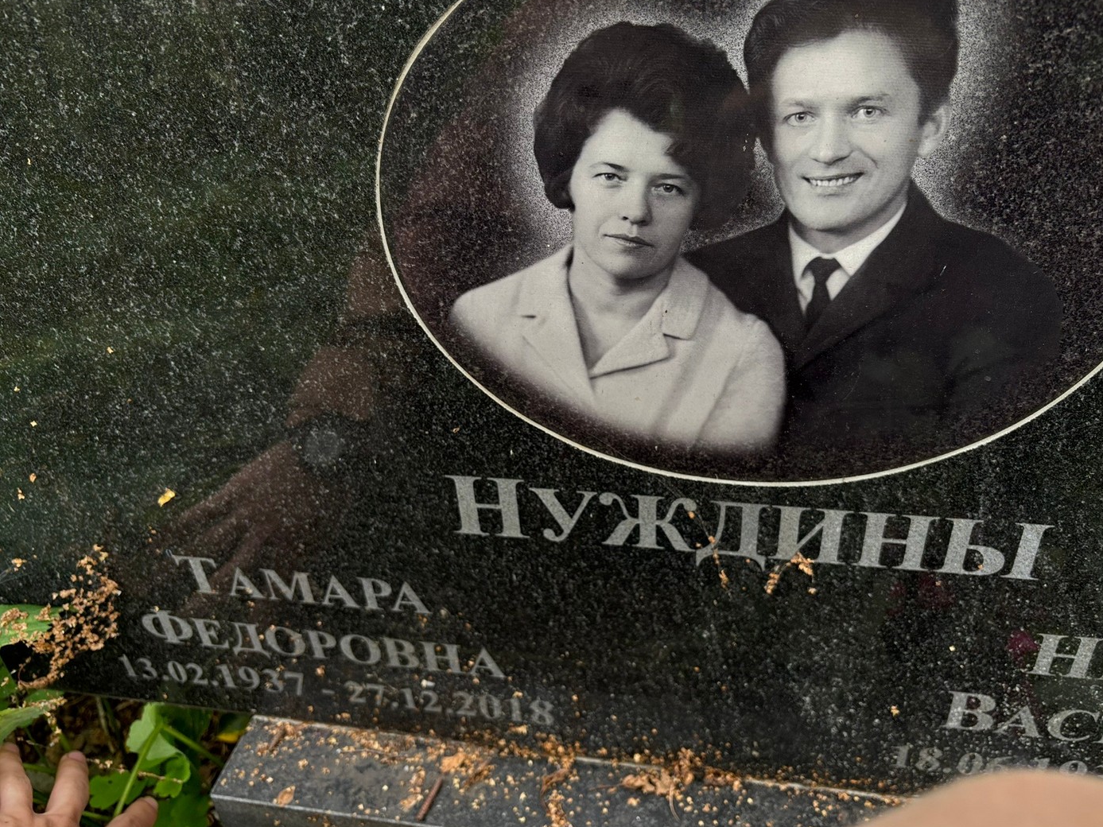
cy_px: 419
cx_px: 572
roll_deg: +4.2
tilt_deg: -32.2
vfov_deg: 51.3
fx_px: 860
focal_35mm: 27
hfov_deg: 65.3
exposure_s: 1/121
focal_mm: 5.96
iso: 64
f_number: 1.6
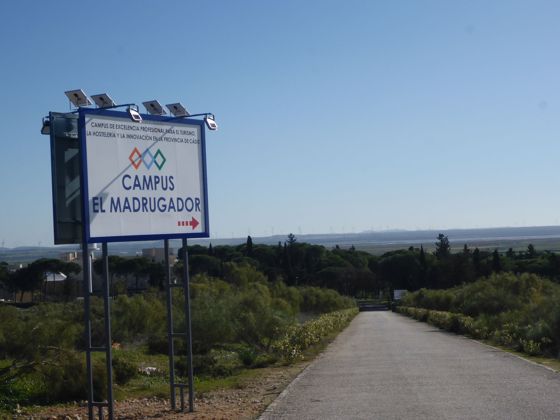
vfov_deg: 21.3
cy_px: 210
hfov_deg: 28.2
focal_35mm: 69
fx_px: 1116
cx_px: 280
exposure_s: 1/800
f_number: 5.3
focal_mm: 11.7
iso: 100
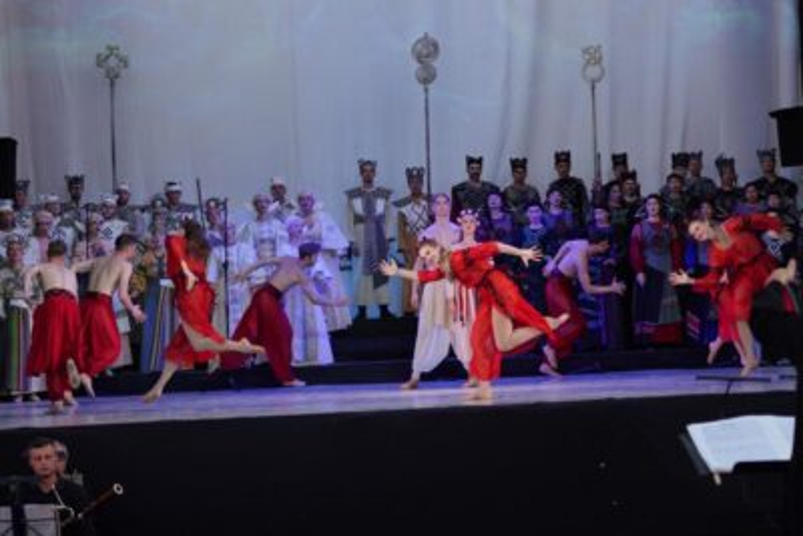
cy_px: 268
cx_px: 402
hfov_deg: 23.9
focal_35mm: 85
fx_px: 1897
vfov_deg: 16.1
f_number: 4
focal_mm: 57
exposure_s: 1/640
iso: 500
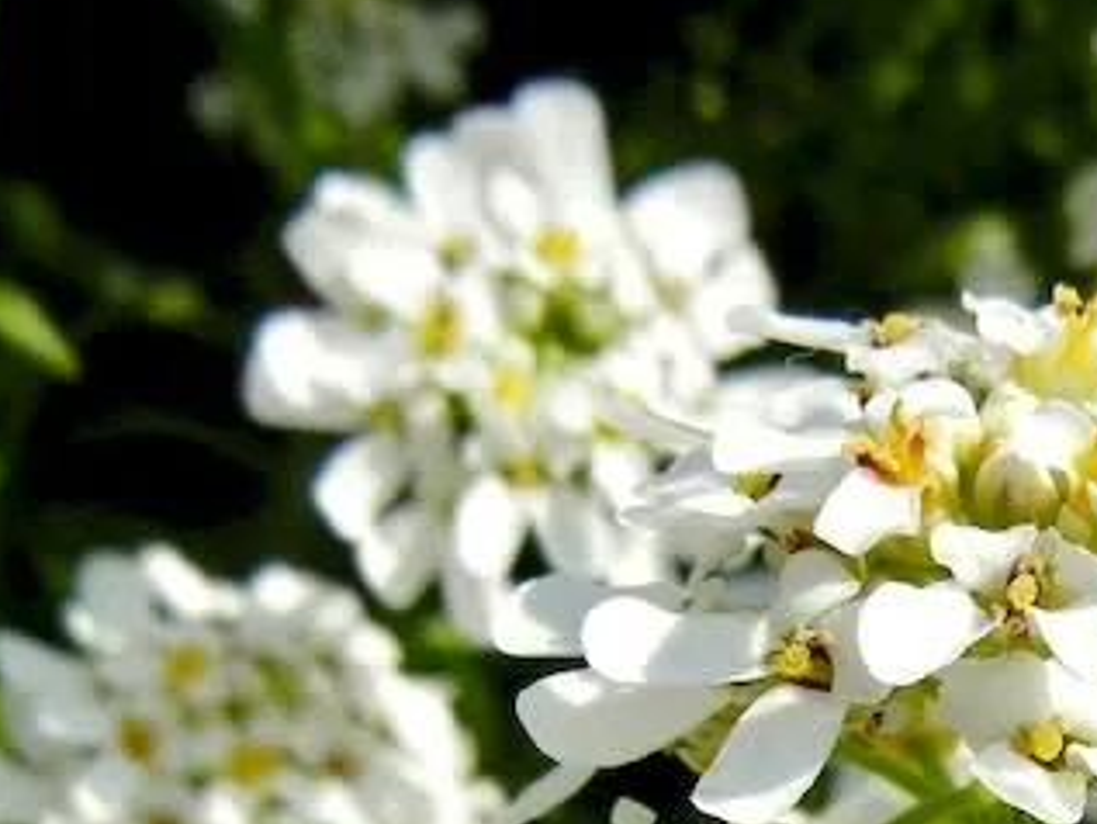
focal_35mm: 97
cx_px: 1035
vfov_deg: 14.7
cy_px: 997
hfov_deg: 19.8
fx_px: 3075
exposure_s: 1/1071
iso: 160
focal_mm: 5.4
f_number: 7
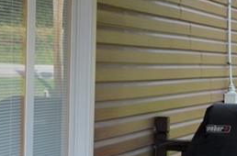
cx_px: 251
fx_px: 1017
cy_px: 111
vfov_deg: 8.8
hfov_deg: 13.1
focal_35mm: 155
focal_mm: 26
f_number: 5.6
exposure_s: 1/200
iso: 100
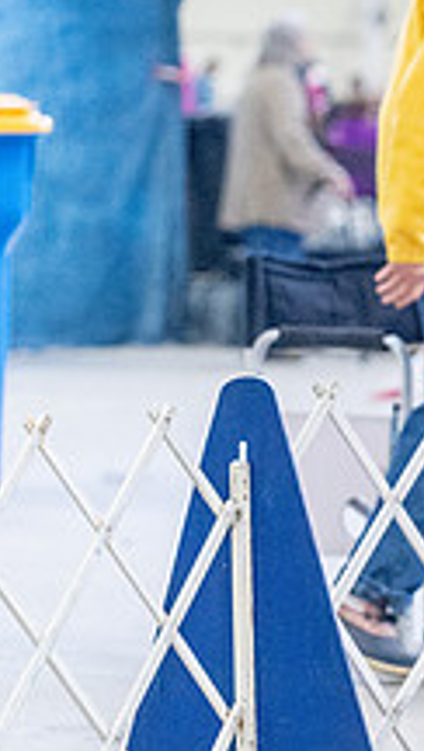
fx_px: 6436
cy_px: 346
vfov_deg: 6.7
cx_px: 952
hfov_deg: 3.7
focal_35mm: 323
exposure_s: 1/320
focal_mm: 115
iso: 6400
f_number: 3.5
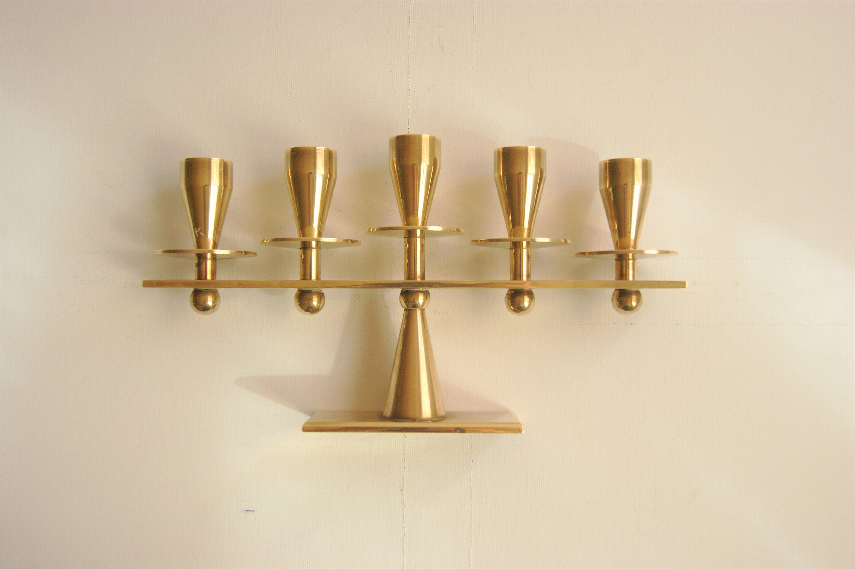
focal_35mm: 36
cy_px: 284
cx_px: 428
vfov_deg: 36.8
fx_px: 854
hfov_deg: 53.2
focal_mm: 24
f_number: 6.3
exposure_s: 1/50
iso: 100
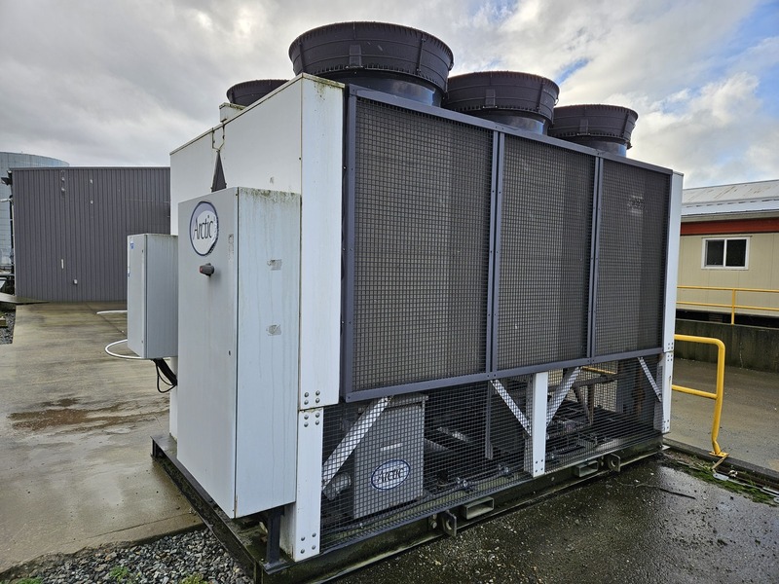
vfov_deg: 58.9
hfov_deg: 73.9
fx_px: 518
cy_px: 292
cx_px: 390
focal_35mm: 23
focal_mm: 5.4
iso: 25
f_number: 1.8
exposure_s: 1/518
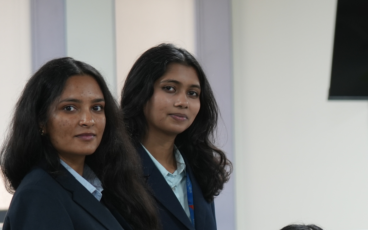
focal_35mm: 229
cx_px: 519
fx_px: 2297
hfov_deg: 9.0
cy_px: 285
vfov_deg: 5.7
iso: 400
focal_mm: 74
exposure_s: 1/40
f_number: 2.8
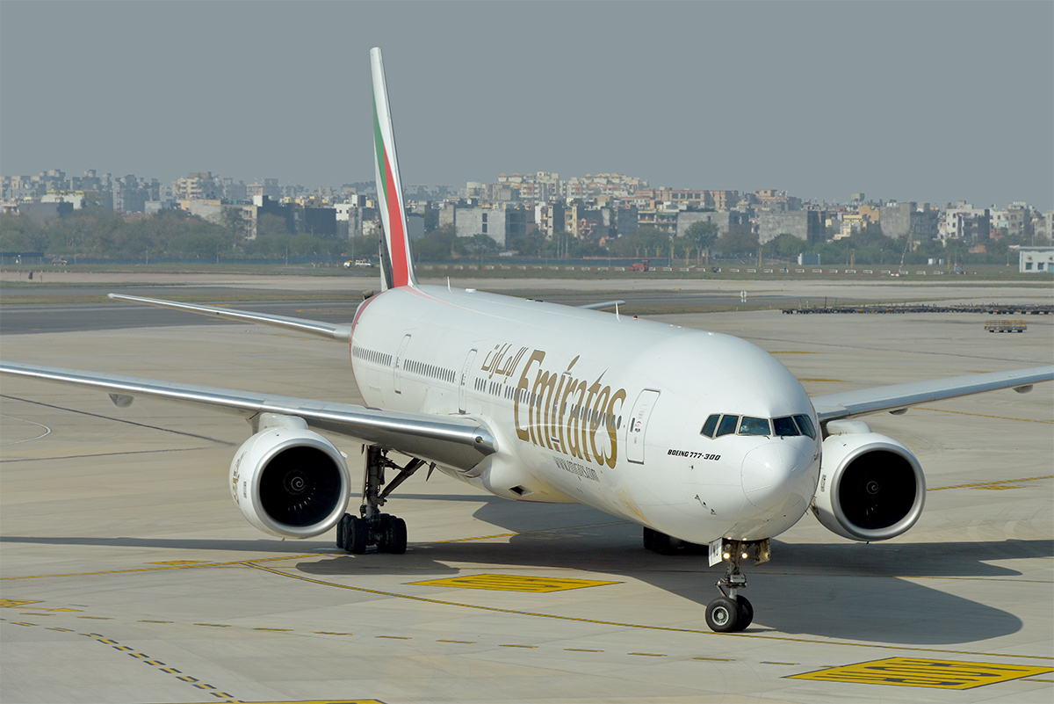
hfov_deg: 13.7
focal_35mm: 150
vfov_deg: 9.2
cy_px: 352
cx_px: 527
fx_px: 4393
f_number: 8
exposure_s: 1/500
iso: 320
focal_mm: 150
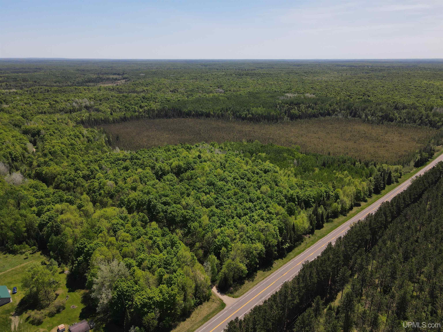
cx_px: 222
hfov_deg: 71.6
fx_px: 307
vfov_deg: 56.8
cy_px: 166
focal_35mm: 24
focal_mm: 4.5
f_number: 2.8
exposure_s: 1/800
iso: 100
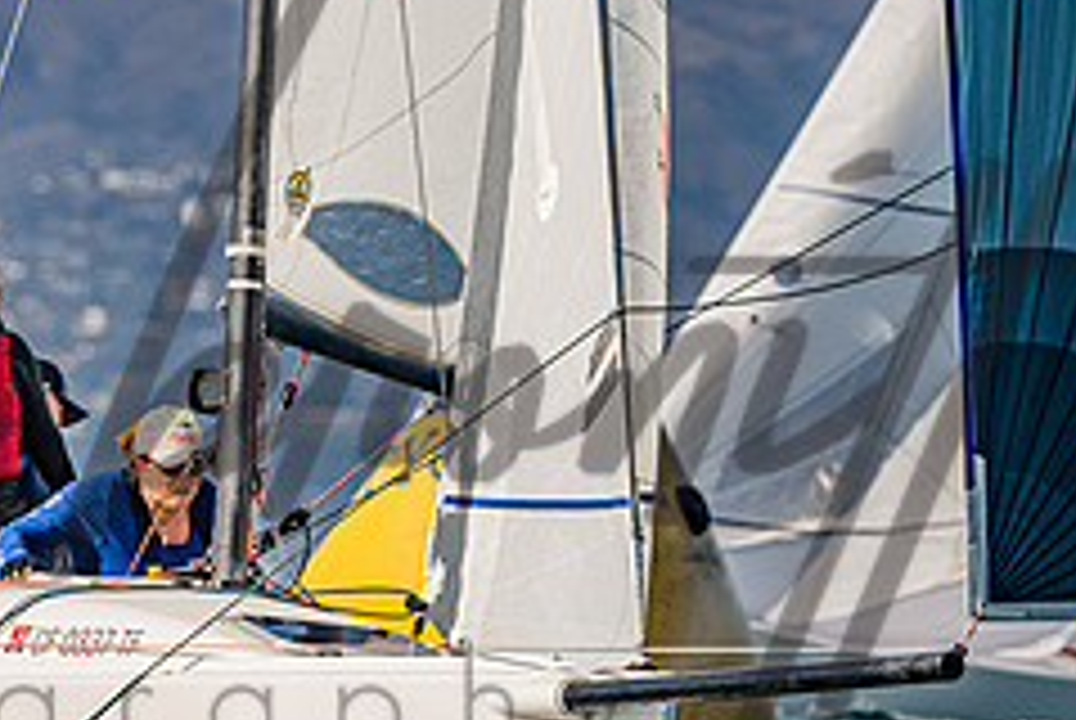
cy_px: 604
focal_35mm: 749
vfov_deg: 1.8
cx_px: 131
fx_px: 22414
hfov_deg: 2.7
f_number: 5.6
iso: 320
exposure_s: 1/3200
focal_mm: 240
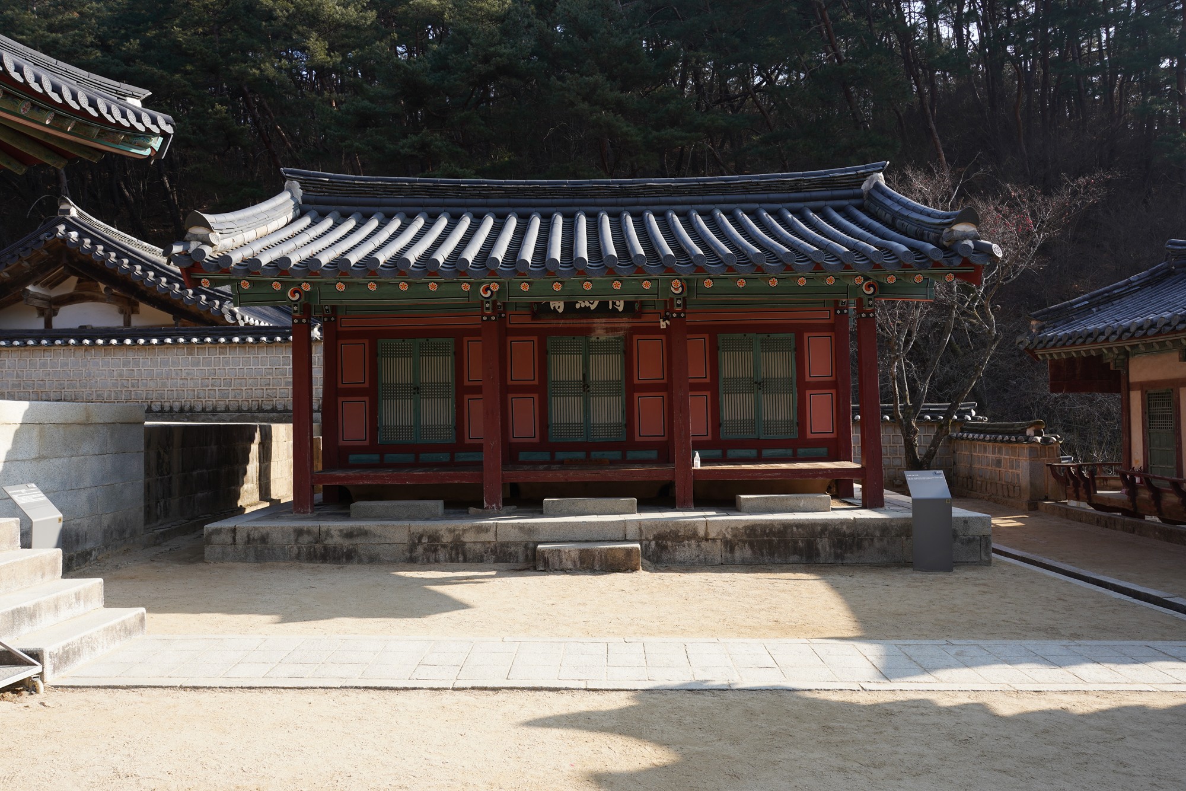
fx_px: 923
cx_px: 593
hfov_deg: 65.5
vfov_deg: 46.4
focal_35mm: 28
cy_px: 396
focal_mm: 28
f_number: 10
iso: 160
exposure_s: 1/100
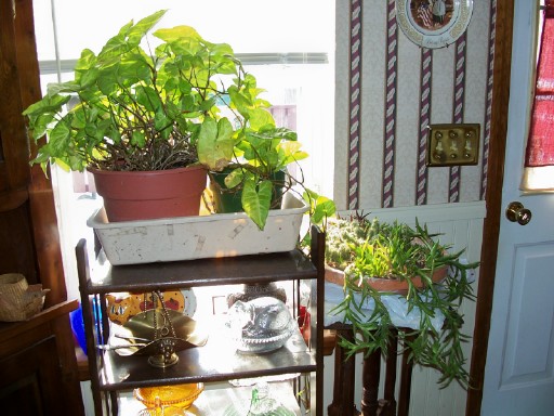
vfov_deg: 40.7
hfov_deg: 52.6
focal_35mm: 35
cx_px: 277
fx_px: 560
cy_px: 208
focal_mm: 6
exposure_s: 1/60
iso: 80
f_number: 2.8
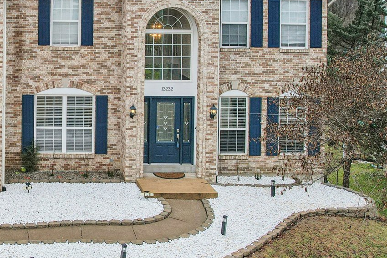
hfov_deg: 35.3
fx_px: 570
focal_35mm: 53
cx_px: 37
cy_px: 130
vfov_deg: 25.5
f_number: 2.8
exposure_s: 1/1600
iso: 100
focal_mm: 8.4
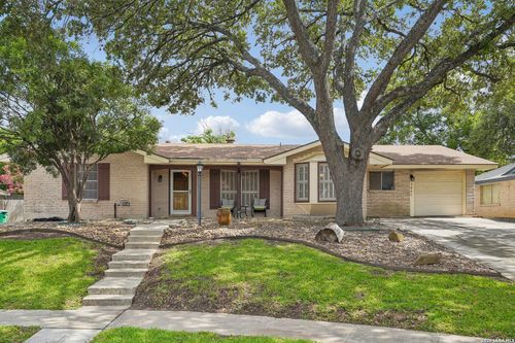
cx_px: 258
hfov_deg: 66.4
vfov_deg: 47.1
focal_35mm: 28
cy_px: 172
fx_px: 393
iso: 100
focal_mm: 27.5
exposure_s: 1/100
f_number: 8
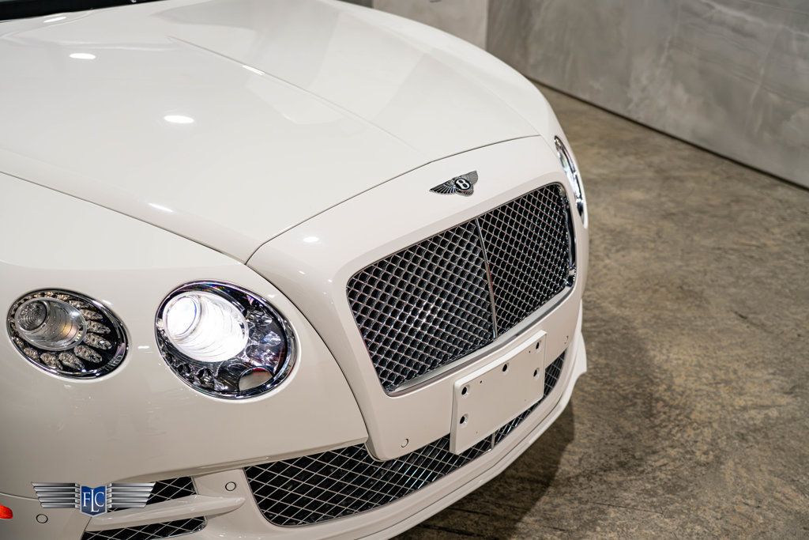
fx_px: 1079
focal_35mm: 48
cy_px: 270
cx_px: 404
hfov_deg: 41.1
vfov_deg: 28.1
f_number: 4
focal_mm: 48
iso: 1000
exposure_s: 1/80
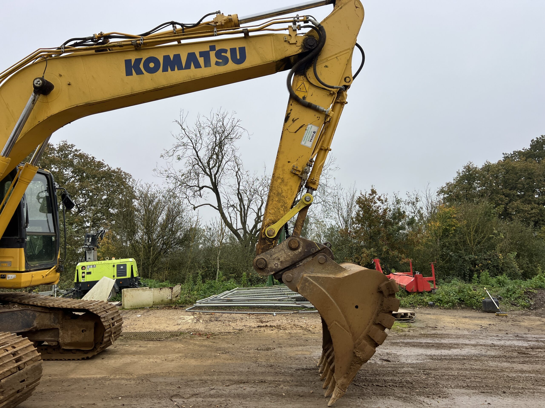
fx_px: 409
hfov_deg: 67.3
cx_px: 272
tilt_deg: +7.0
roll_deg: -0.5
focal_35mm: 26
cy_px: 204
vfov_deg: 53.1
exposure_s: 1/601
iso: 50
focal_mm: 5.7
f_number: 1.5
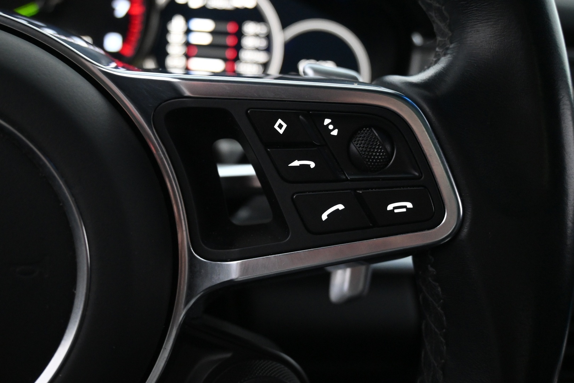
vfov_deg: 38.4
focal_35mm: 34
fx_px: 550
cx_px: 287
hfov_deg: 55.1
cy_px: 192
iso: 3600
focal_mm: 23
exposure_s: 1/40
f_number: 4.2
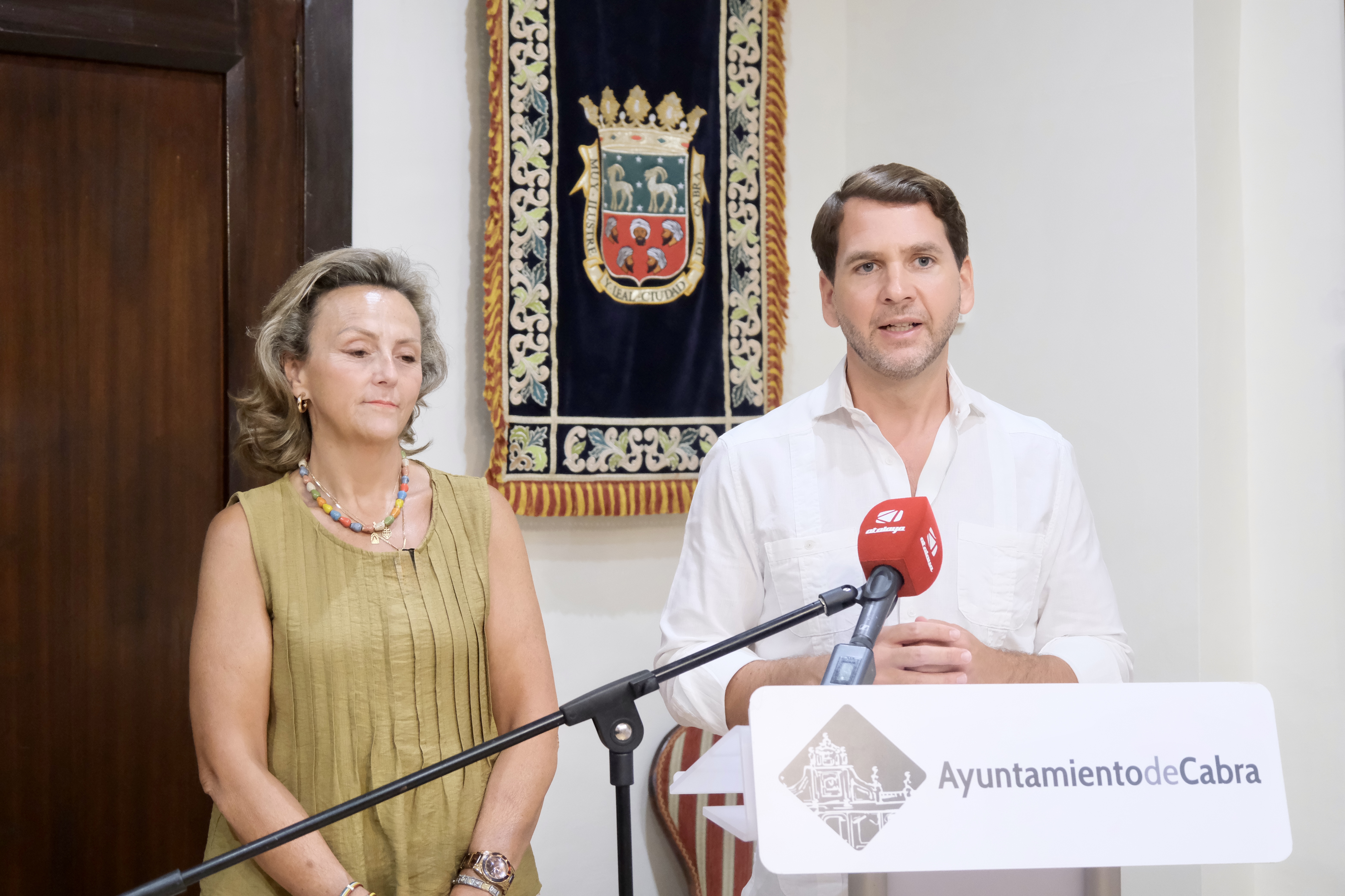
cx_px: 672
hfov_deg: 30.1
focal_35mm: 67
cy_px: 448
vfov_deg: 20.3
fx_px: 2503
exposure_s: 1/80
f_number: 4
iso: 5000
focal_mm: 44.7
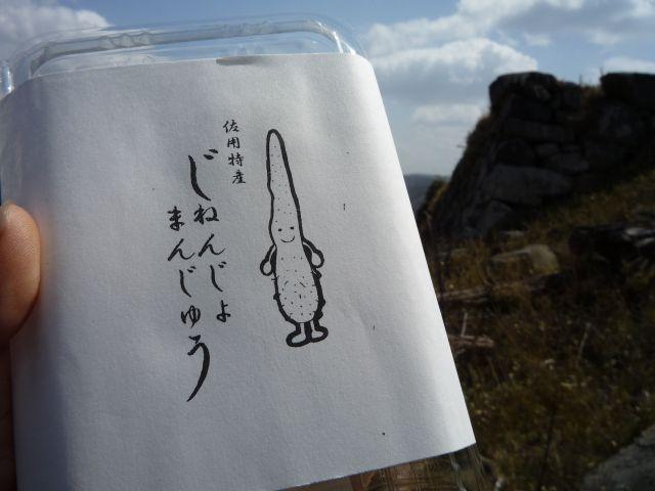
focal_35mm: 30
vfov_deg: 46.8
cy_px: 246
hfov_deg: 60.0
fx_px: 568
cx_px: 328
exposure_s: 1/1000
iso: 100
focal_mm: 5.2
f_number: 5.6
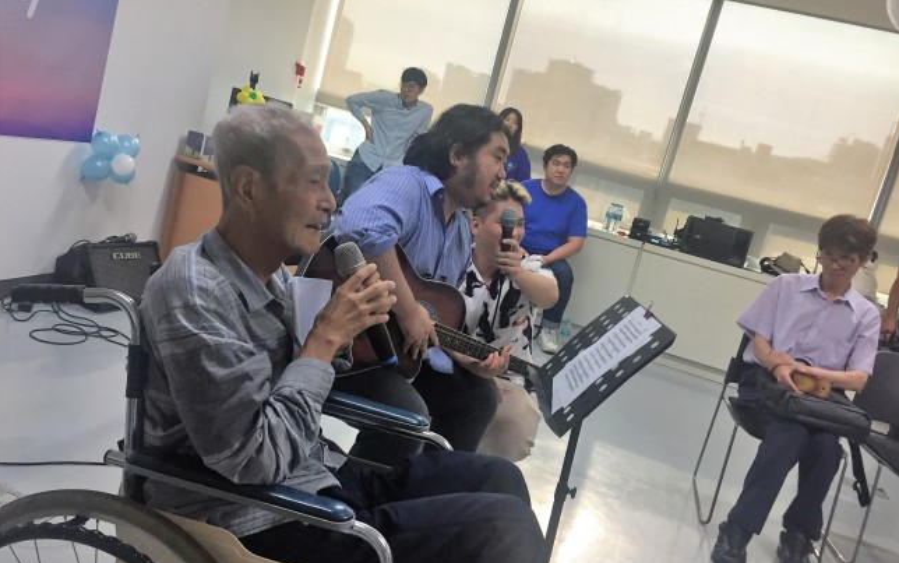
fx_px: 760
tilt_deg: -8.2
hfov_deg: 61.2
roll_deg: -16.2
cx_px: 450
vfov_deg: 40.6
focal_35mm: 31
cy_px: 261
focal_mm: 4.15
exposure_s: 1/30
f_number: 2.2
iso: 40
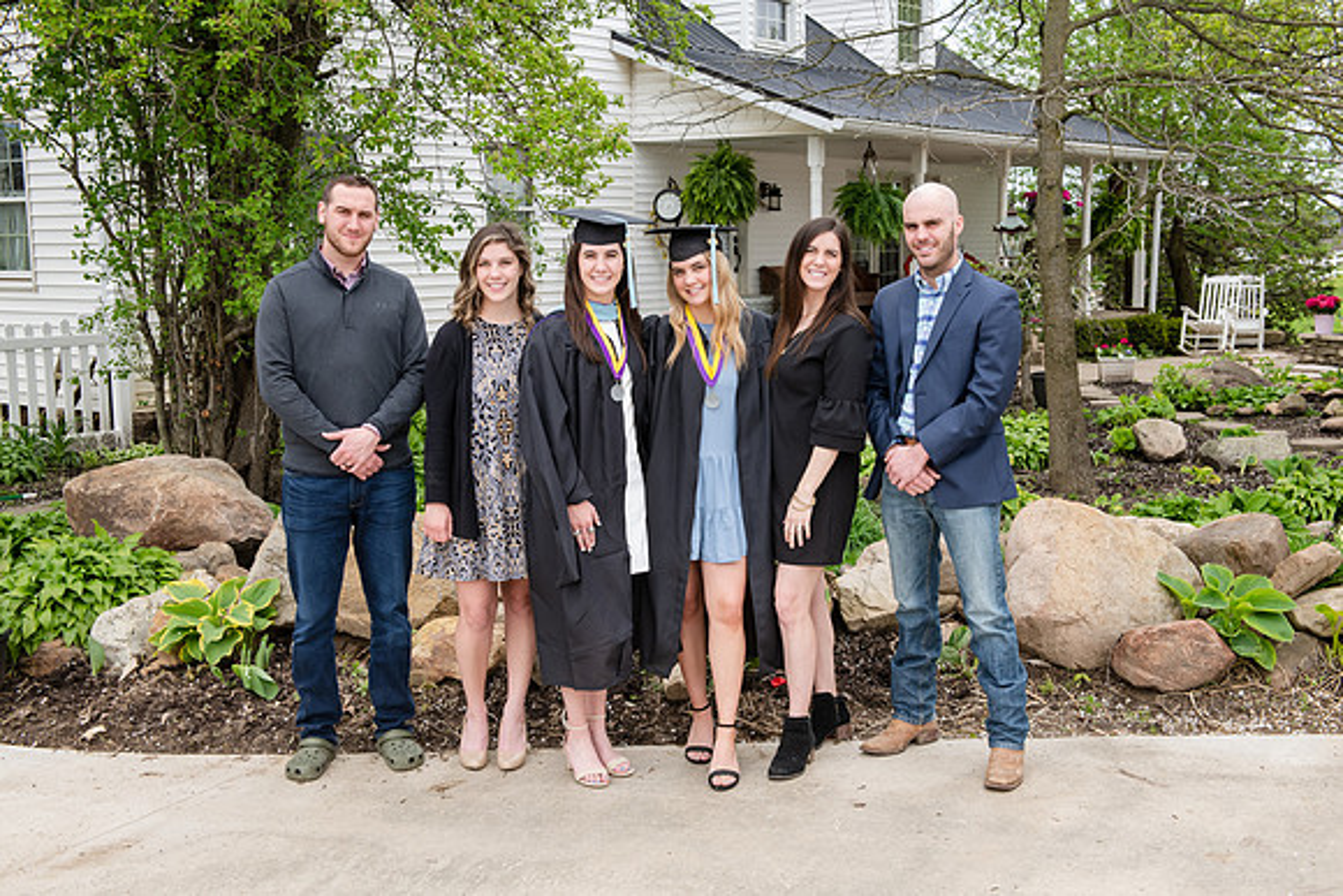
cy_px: 448
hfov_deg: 44.5
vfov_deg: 30.5
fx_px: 1642
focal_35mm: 44
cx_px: 672
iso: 500
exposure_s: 1/250
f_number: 8
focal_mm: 44
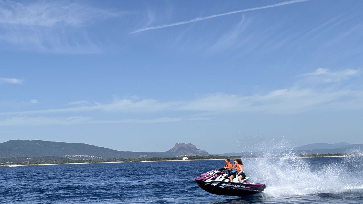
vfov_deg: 16.8
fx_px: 693
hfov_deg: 29.3
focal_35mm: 72
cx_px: 155
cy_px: 114
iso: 32
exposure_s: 1/4082
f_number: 1.6
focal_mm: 5.96
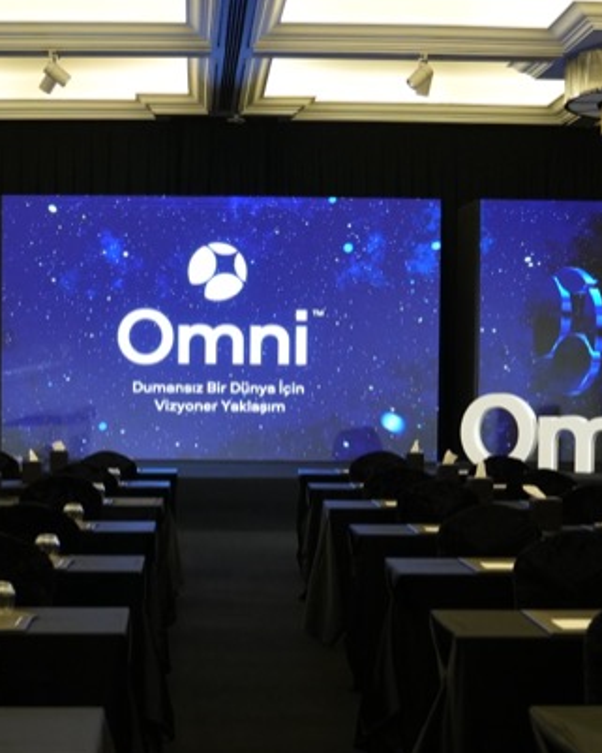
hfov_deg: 23.8
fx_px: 1425
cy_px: 473
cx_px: 210
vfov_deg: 29.4
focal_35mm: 64
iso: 2000
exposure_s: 1/160
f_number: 2.8
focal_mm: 24
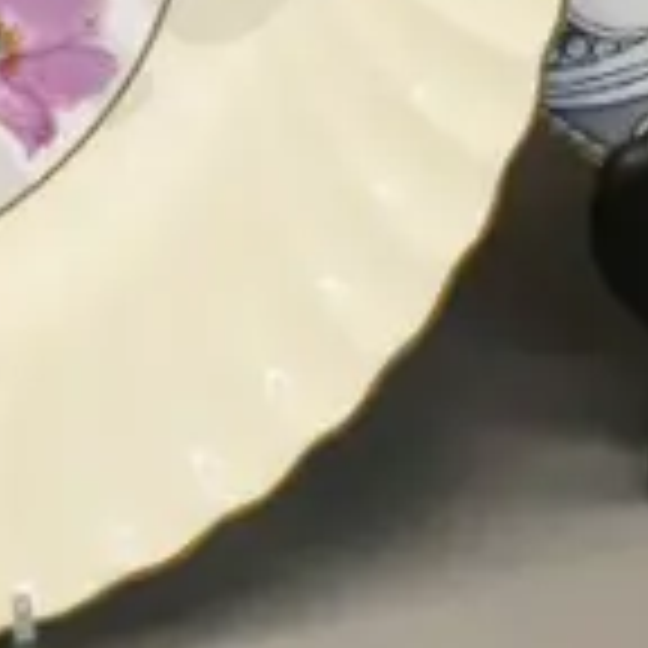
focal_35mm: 226
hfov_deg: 7.7
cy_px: -500
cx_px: 747
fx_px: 4786
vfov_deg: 7.5
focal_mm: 18
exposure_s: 1/400
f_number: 5.6
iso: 3200
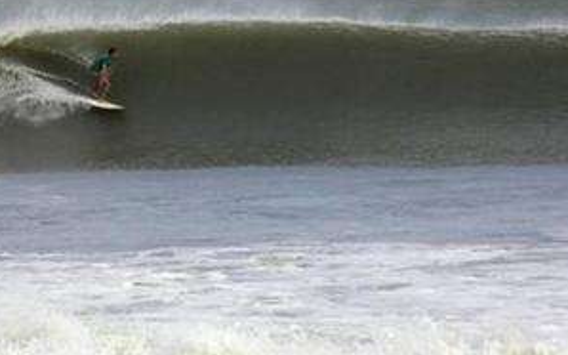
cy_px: 92
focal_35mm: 821
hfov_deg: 2.6
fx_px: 12704
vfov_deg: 1.6
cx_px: 115
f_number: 5.6
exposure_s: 1/400
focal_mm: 88.8
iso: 80
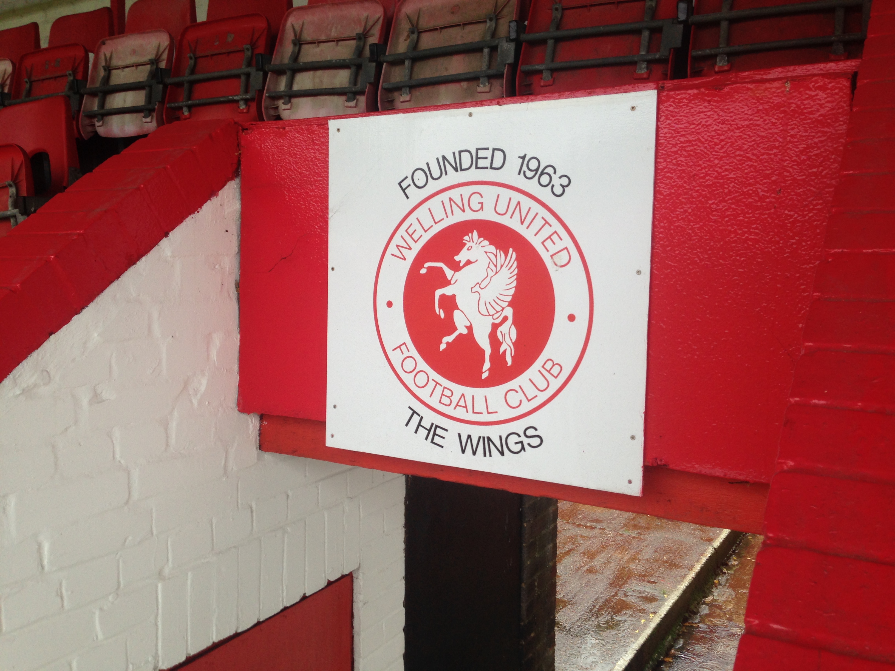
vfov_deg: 42.9
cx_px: 448
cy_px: 336
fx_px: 853
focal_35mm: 33
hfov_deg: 55.4
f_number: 2.4
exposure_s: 1/30
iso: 50
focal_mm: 4.12
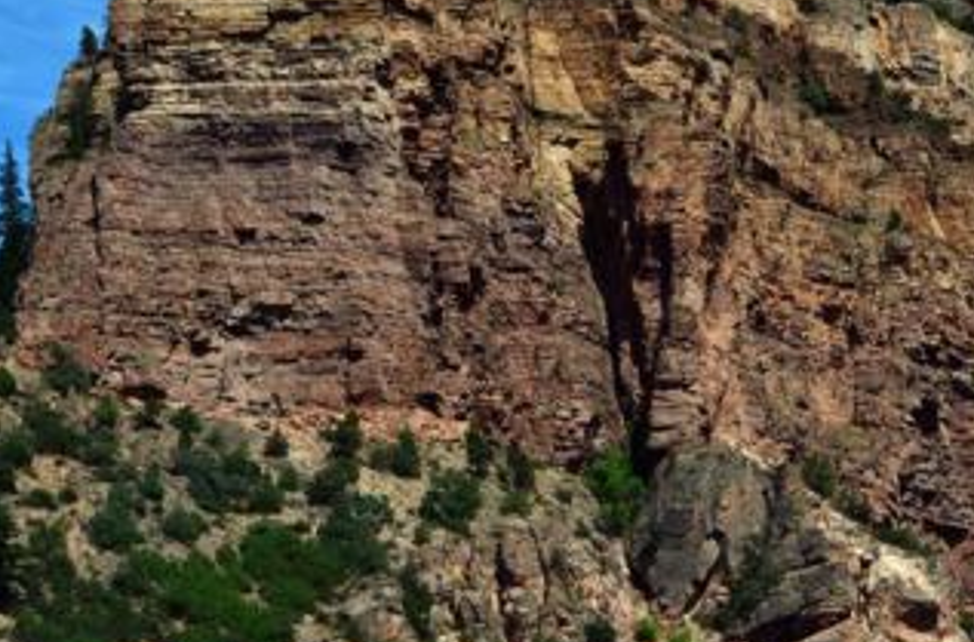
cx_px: 289
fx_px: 2858
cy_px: 207
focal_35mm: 106
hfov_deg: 19.3
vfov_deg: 12.8
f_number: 10
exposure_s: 1/320
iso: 200
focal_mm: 35
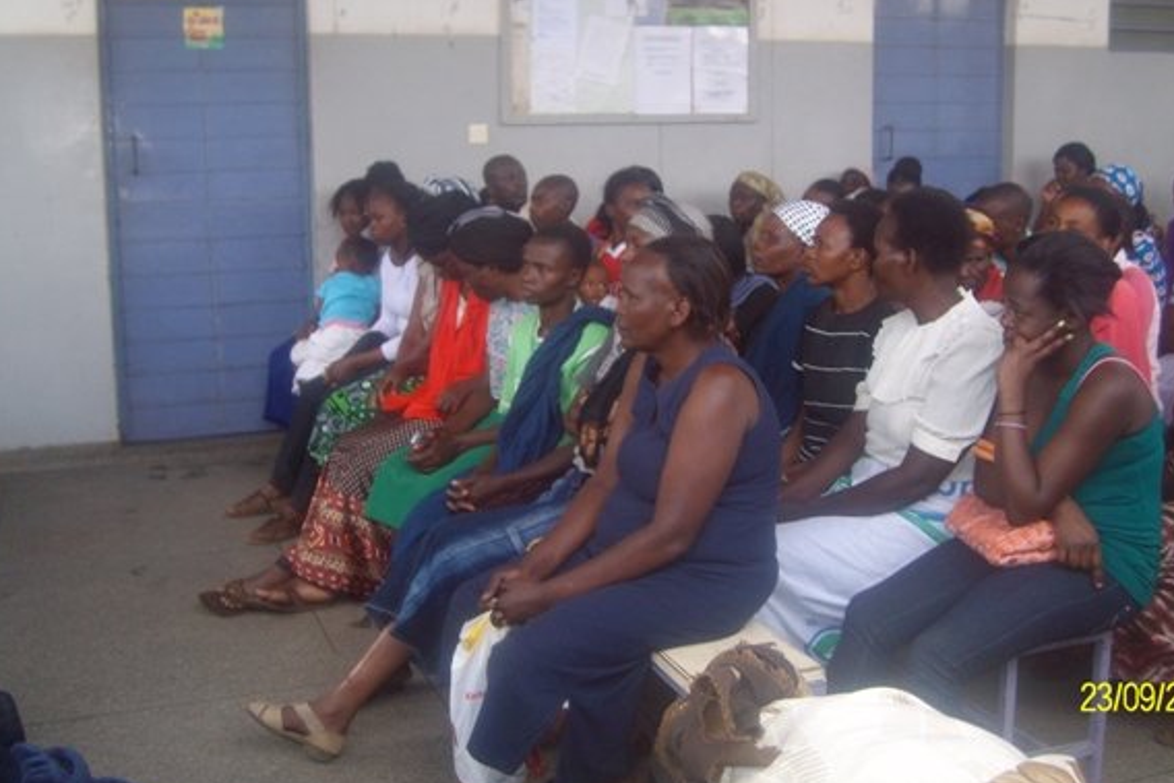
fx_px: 1337
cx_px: 622
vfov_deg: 32.6
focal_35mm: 41
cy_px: 314
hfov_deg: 47.4
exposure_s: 1/84.1
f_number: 2.8
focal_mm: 5.8
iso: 80
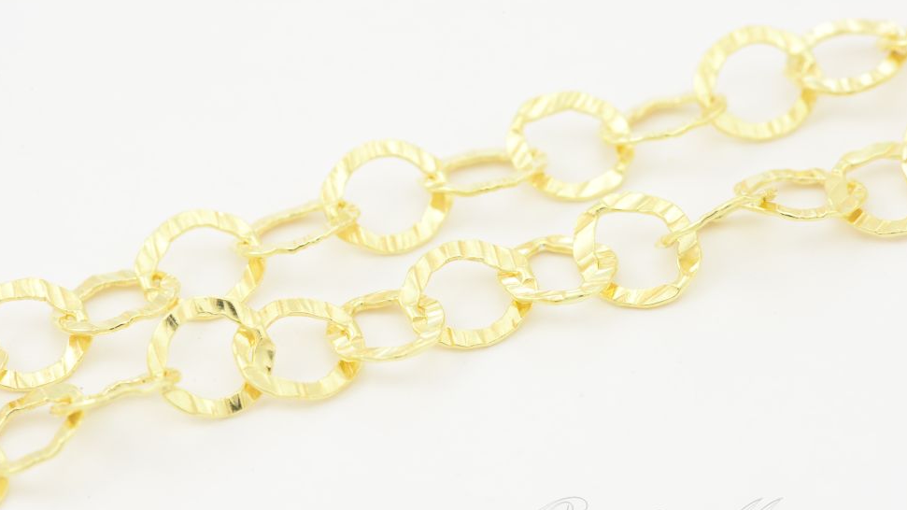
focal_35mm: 111
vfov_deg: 10.9
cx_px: 452
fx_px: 2669
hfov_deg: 19.3
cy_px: 293
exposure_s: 1/30
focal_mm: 105
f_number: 25
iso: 400
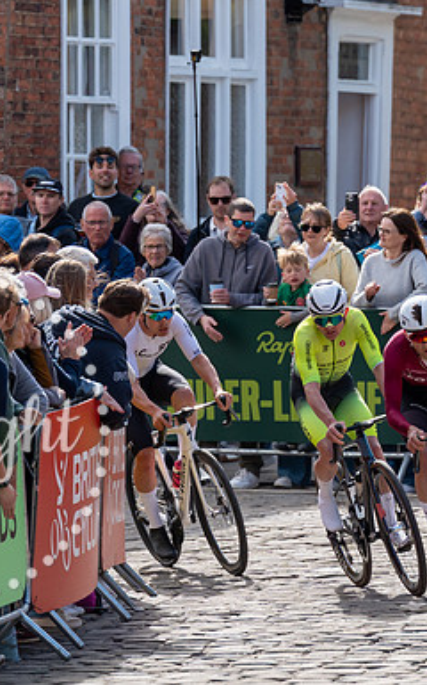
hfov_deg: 3.0
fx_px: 8096
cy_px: 258
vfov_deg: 4.8
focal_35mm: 434
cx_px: 393
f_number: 4
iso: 320
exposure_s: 1/1000
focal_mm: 191
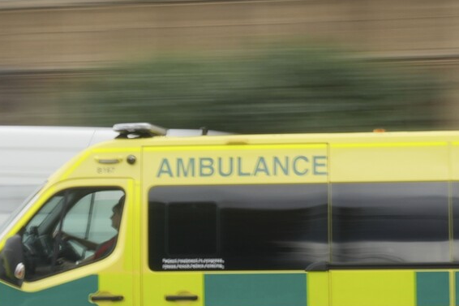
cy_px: 147
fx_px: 1262
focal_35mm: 99
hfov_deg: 20.6
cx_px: 268
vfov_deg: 13.8
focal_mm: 35
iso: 100
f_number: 22
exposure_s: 1/8
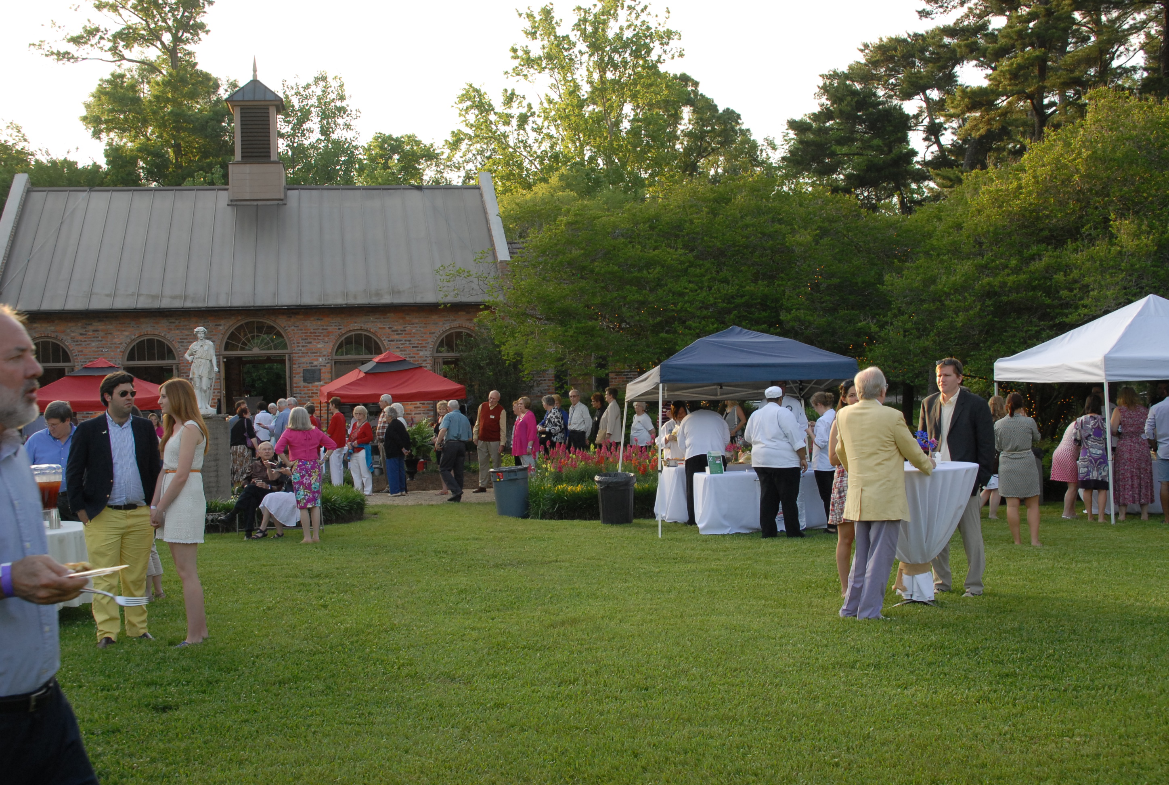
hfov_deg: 46.3
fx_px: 1367
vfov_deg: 32.0
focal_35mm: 42
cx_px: 584
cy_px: 392
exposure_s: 1/160
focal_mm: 28
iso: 400
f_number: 7.1
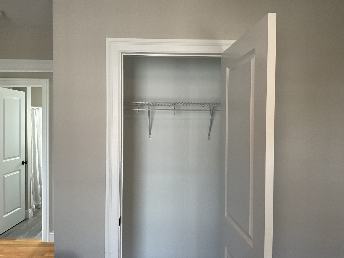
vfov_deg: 48.2
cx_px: 172
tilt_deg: -1.2
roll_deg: -0.1
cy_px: 129
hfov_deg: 61.7
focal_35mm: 29
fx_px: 288
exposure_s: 1/100
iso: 64
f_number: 1.8
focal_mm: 3
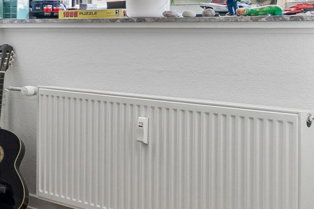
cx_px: -313
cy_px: 15
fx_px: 698
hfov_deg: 17.8
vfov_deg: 16.8
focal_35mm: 80
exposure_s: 1/160
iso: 400
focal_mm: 18
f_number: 4
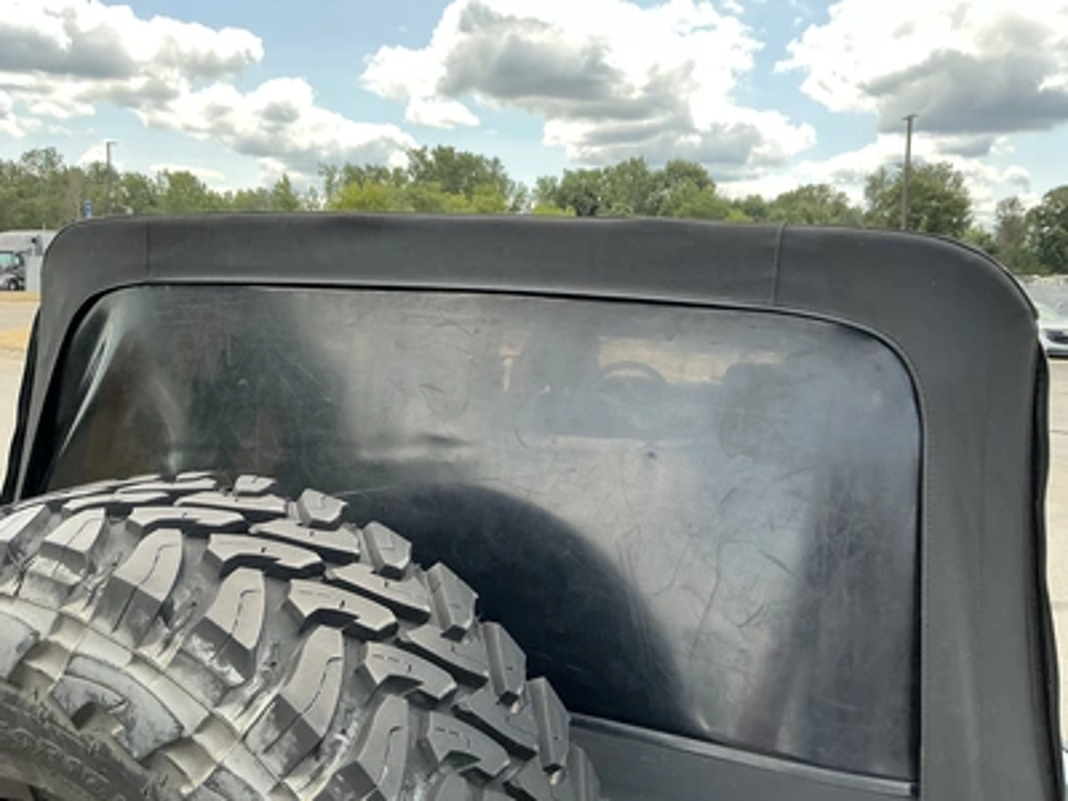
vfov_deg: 49.7
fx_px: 864
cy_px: 400
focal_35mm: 28
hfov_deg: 63.4
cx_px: 534
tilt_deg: -8.0
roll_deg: +1.0
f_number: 1.8
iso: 25
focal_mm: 3
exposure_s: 1/346
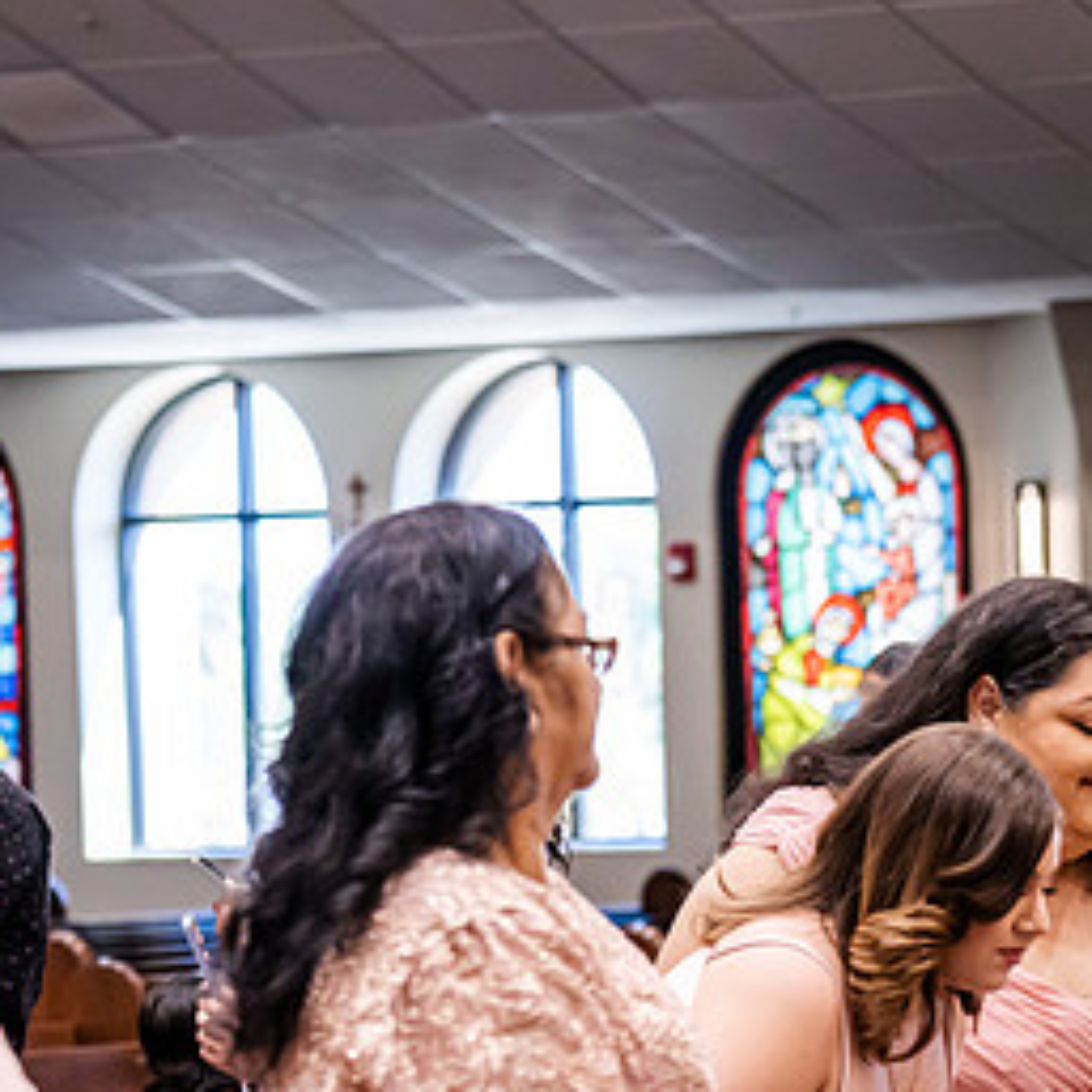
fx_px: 7673
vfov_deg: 8.1
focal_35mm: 215
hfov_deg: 8.1
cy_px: 809
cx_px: 1071
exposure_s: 1/200
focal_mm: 75
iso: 2000
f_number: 3.5
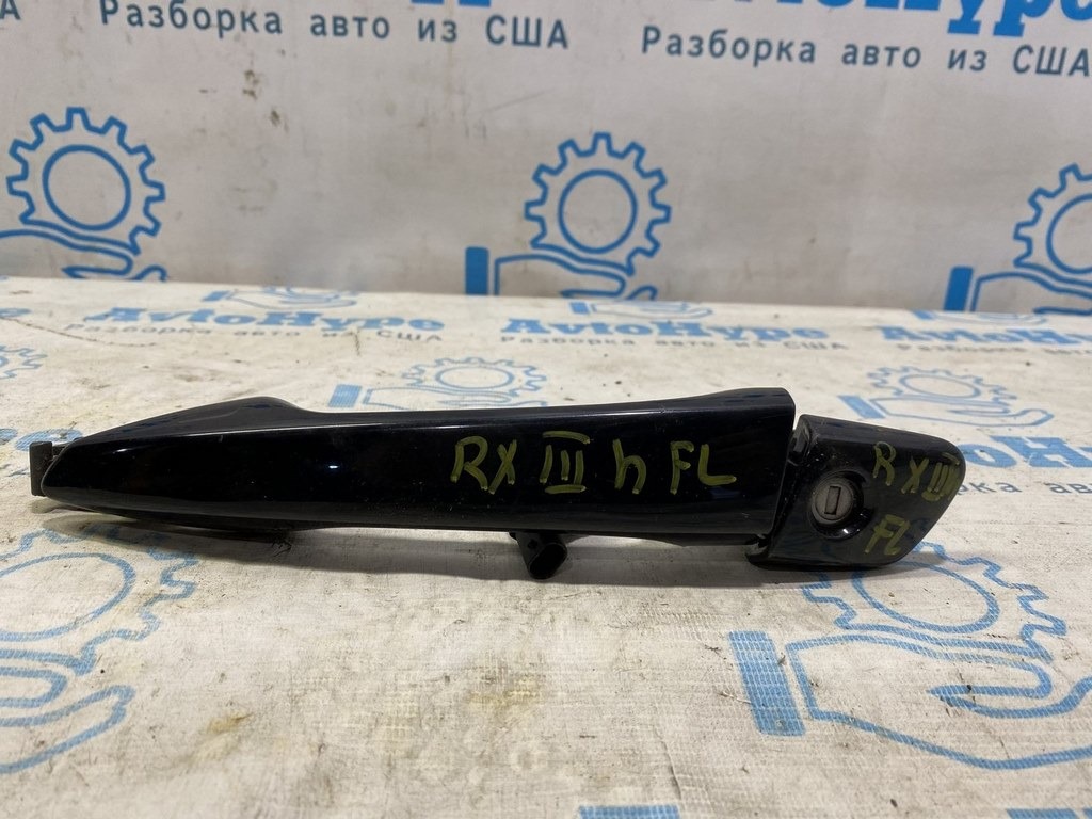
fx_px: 820
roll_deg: -3.0
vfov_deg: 53.1
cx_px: 546
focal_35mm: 26
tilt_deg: -18.1
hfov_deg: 67.3
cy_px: 410
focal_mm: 4.25
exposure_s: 1/100
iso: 100
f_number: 1.8
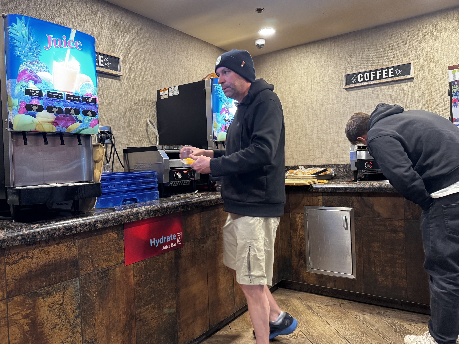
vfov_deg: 53.1
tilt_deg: -1.0
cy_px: 173
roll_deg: +2.6
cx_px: 220
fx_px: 345
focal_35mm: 26
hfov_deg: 67.3
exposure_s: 1/60
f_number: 1.78
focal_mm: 6.76
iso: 320
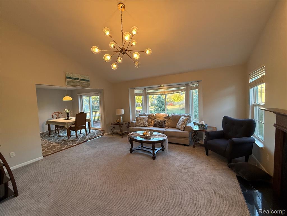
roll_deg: +2.6
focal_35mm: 14
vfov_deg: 85.7
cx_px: 144
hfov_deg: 102.1
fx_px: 116
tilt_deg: -3.4
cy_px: 108
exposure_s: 1/120
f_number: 2.2
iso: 200
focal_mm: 2.22
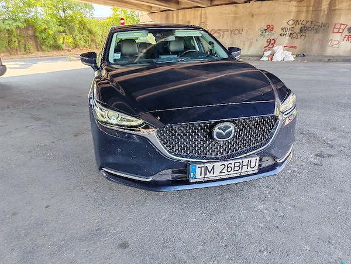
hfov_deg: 65.3
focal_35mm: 27
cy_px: 132
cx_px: 176
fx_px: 274
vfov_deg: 51.4
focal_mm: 5.52
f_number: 1.95
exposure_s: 1/100
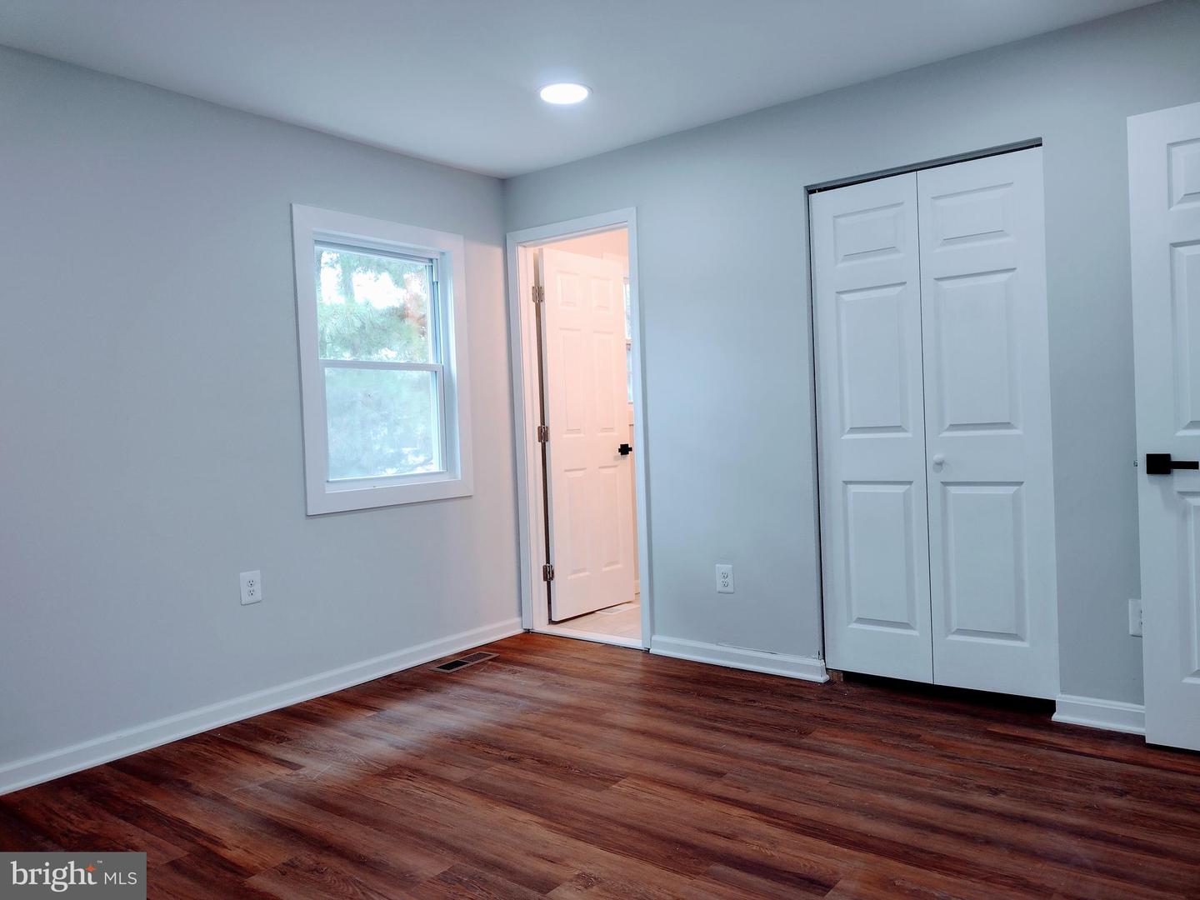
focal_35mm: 27
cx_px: 600
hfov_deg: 65.3
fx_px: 936
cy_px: 450
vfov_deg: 51.4
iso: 134
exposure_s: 1/120
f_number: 1.7
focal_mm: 4.71
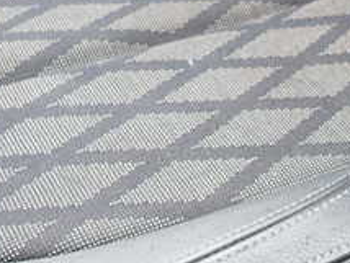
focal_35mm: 70
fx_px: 709
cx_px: 365
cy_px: 319
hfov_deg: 26.0
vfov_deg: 19.7
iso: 100
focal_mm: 4.5
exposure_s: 1/80
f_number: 2
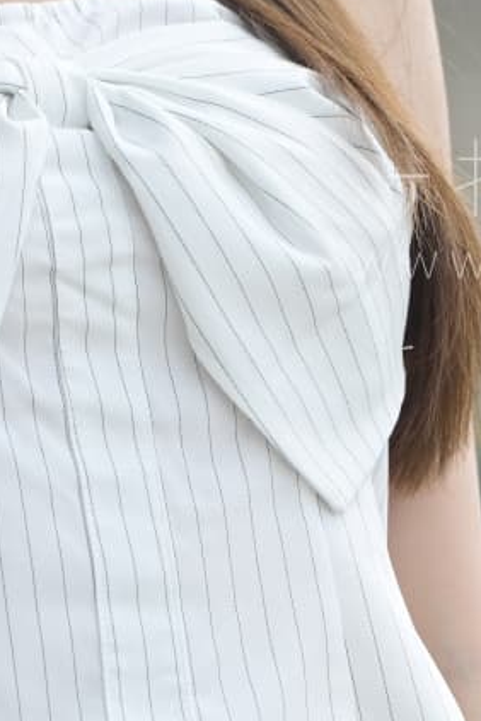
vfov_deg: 4.2
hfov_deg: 2.8
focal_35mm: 489
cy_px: 128
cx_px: -22
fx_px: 9800
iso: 100
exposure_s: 1/400
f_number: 4.5
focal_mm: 115
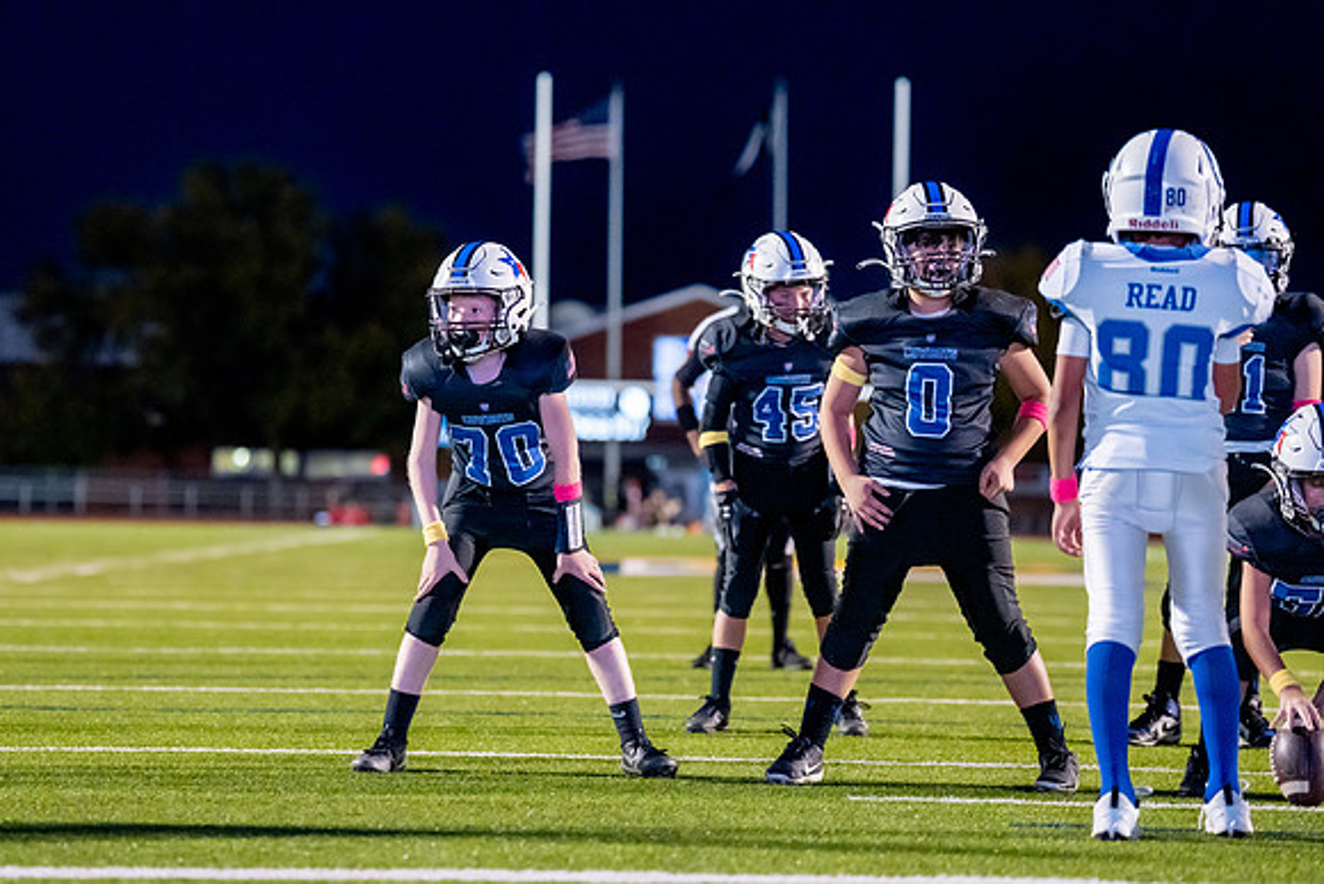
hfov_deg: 14.0
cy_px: 440
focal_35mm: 147
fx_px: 5398
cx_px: 547
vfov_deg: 9.4
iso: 3200
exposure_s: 1/1000
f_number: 2.8
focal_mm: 122
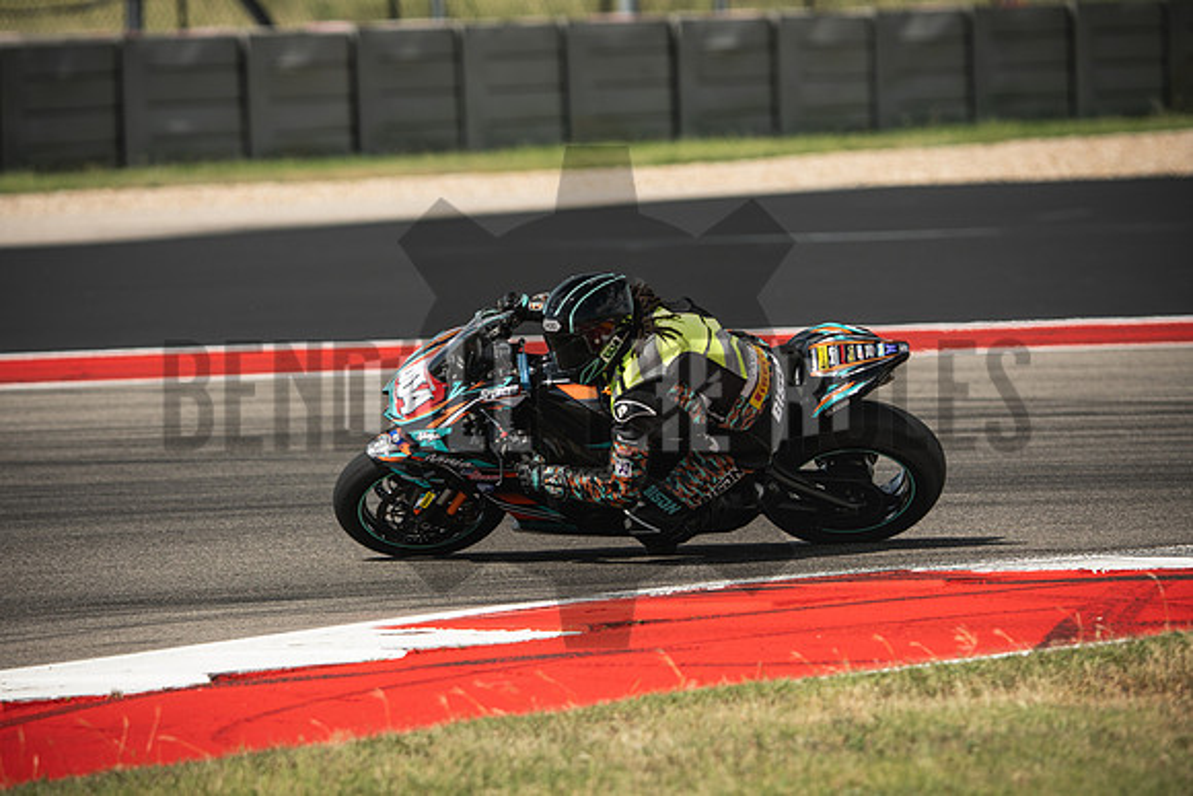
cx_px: 596
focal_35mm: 300
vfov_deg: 4.6
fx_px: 9944
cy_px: 398
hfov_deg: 6.9
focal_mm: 200
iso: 160
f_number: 2.8
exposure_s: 1/1600
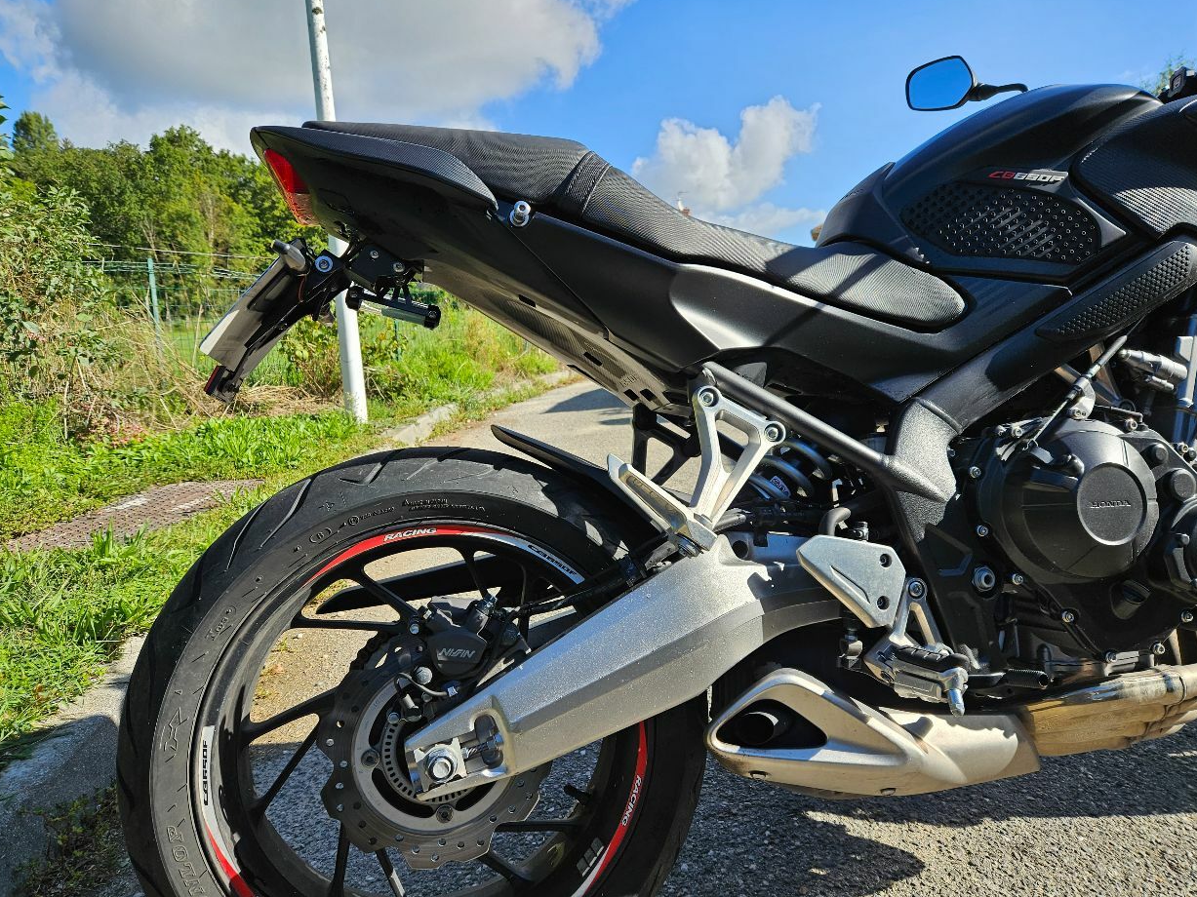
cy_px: 446
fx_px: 830
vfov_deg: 56.8
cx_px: 609
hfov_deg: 71.6
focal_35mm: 24
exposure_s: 1/1484
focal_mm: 5.4
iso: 32
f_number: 1.8
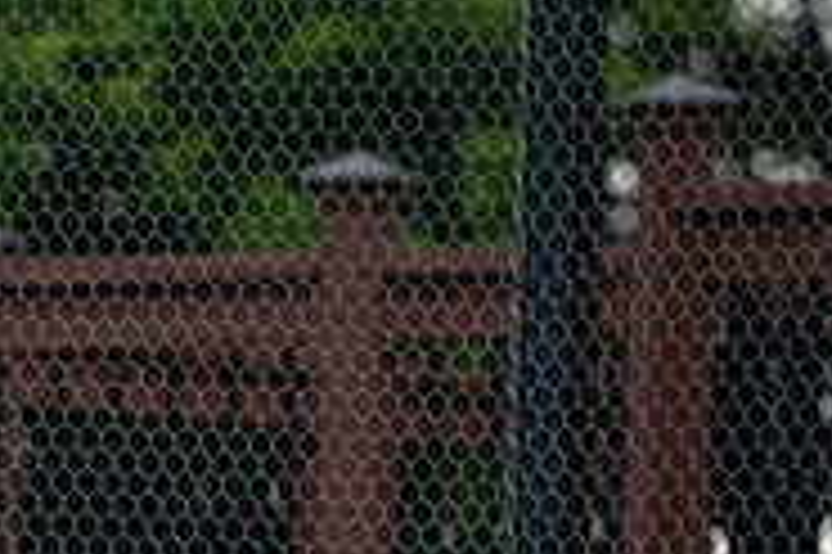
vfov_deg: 1.9
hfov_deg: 2.9
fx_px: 16486
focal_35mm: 714
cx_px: -405
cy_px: 862
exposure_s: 1/800
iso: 800
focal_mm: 200
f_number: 3.2
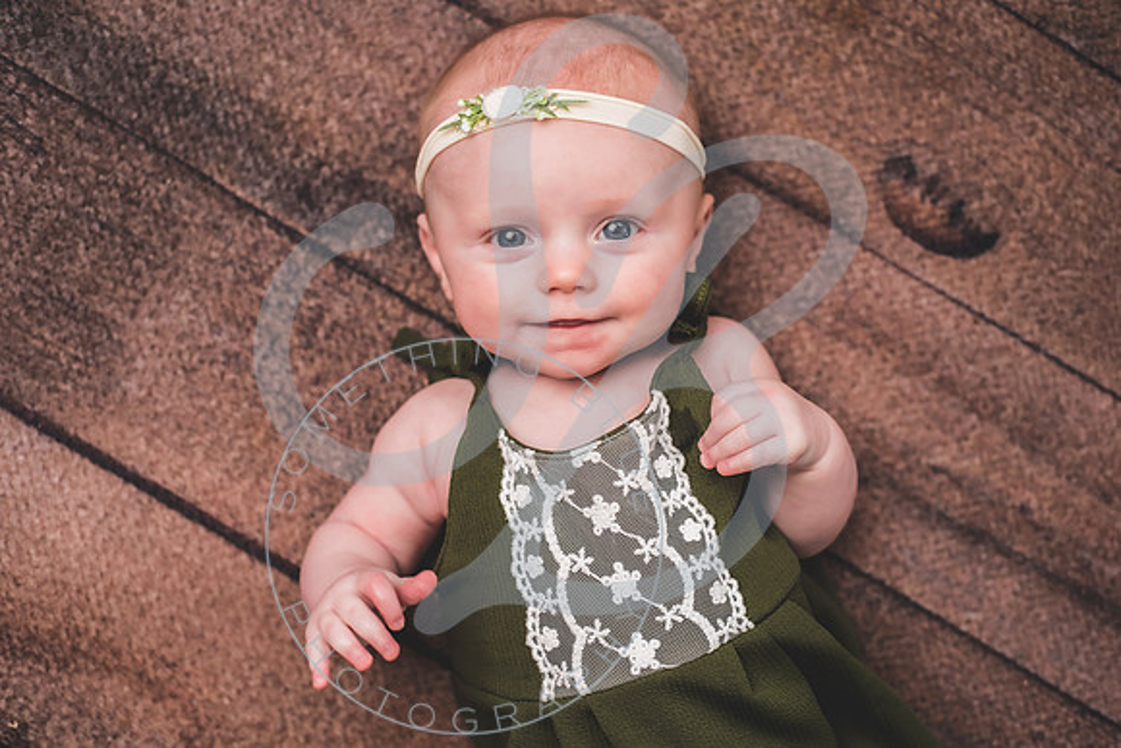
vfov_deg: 27.0
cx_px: 560
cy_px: 374
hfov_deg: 39.6
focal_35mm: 50
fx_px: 1557
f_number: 2.8
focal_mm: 50
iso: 250
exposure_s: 1/320
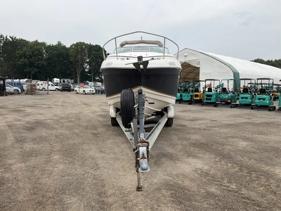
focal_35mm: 29
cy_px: 106
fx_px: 235
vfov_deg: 48.2
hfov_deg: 61.7
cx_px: 140
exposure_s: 1/2058
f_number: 1.8
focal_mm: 3
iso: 25
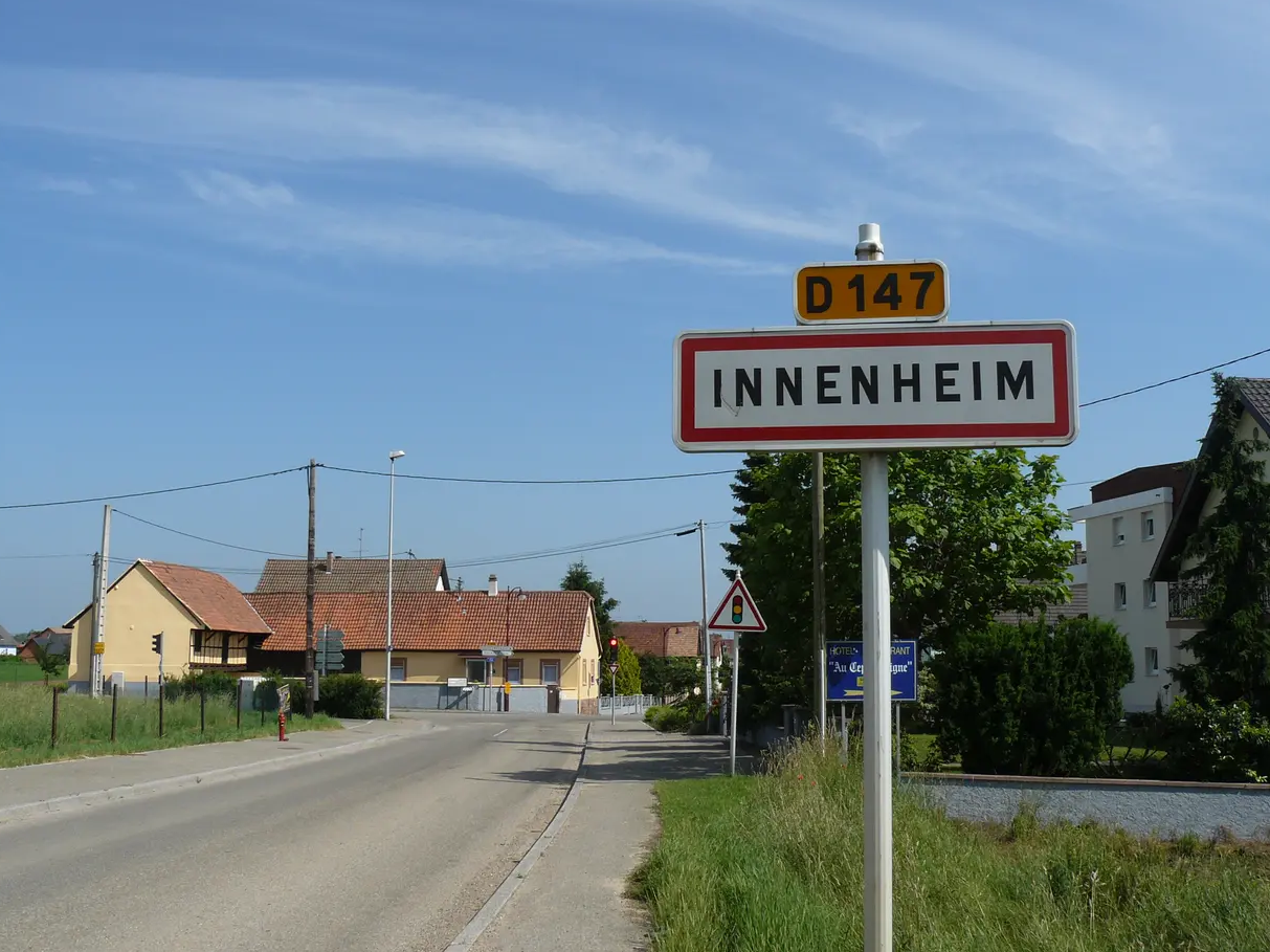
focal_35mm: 38
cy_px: 494
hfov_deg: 49.0
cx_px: 625
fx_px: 1394
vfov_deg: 37.7
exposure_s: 1/400
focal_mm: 6
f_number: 6.3
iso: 100
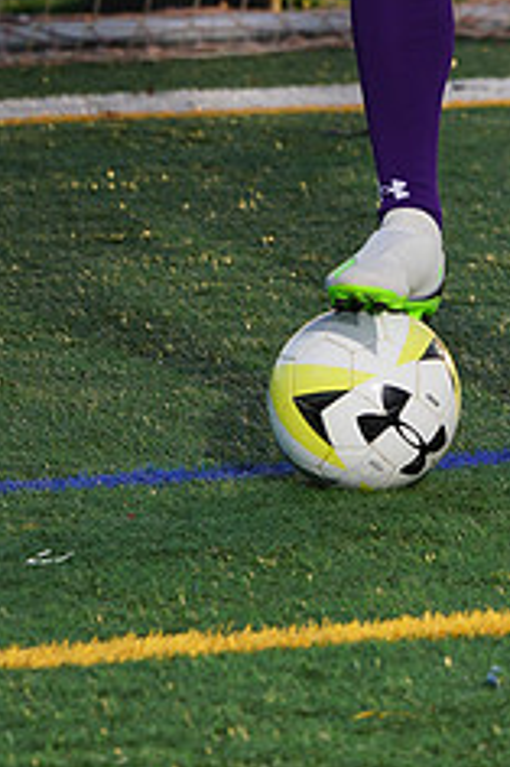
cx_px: 466
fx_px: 12619
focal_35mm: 593
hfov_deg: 2.3
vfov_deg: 3.5
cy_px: -150
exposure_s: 1/200
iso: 100
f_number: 7.1
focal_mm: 241
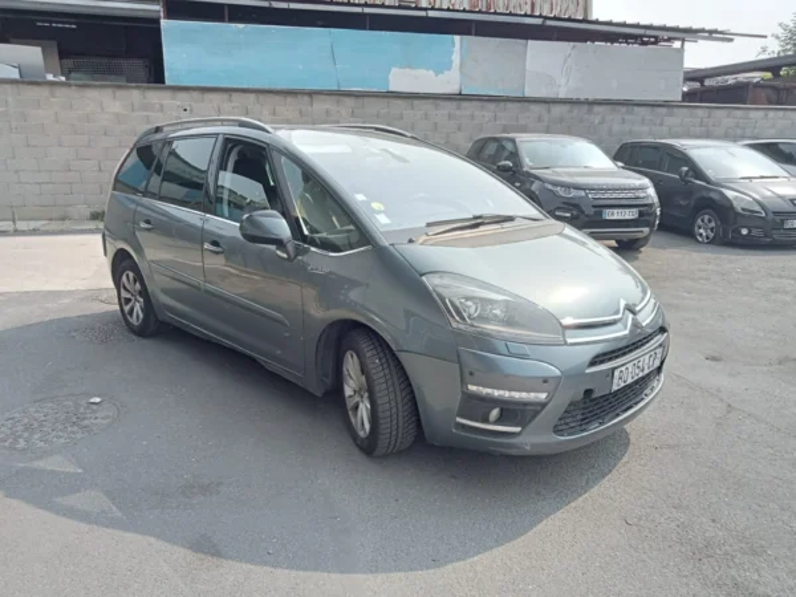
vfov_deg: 49.7
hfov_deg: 63.4
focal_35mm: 28
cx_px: 398
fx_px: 644
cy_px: 298
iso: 100
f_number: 2.2
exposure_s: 1/251
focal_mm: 3.46
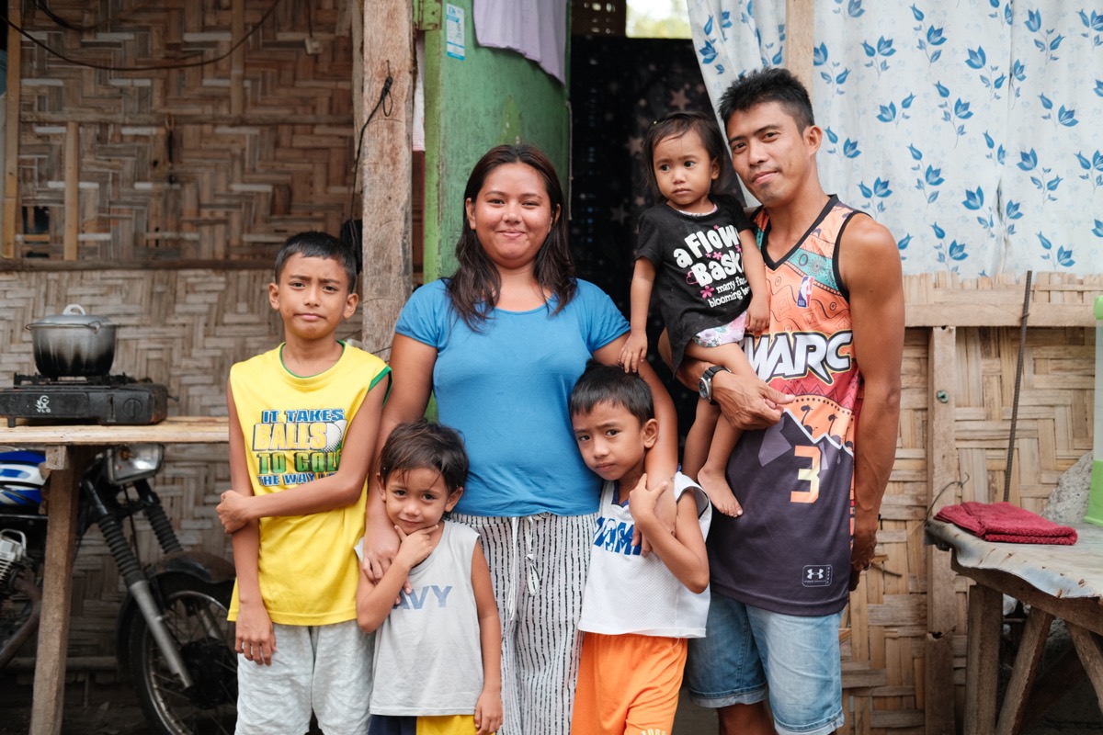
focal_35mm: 53
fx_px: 1624
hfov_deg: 37.5
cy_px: 368
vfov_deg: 25.5
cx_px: 552
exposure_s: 1/300
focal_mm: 35
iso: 320
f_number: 2.8
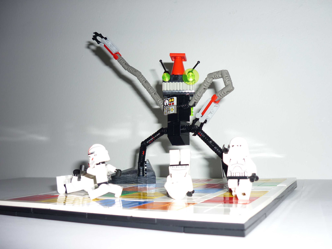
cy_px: 124
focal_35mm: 33
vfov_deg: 42.9
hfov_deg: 55.4
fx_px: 317
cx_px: 166
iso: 100
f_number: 2.8
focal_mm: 5.5
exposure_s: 1/30
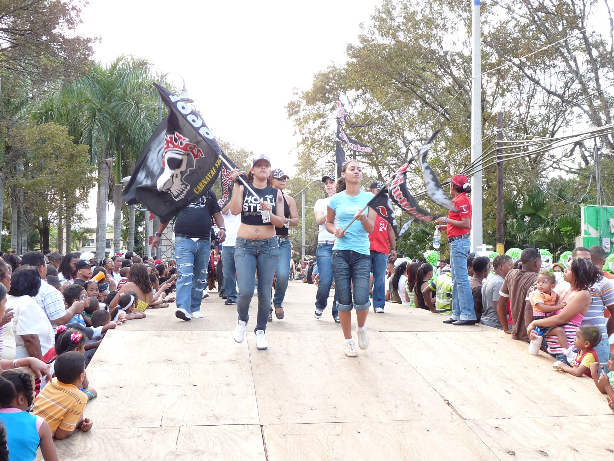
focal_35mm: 43
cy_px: 230
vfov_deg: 33.6
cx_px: 307
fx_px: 763
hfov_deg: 43.9
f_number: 3
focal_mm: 5.4
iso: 100
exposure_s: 1/60
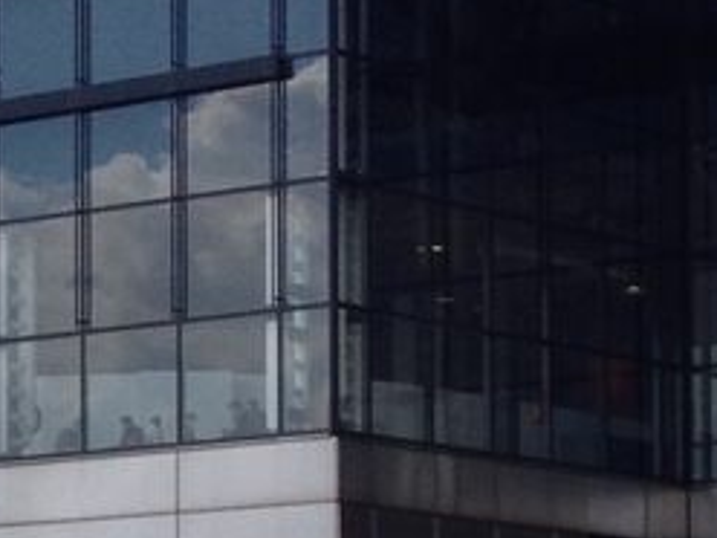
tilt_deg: +0.3
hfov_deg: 8.2
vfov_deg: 6.5
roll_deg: +0.0
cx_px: -818
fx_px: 4681
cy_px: 683
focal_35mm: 226
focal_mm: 4.28
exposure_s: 1/968
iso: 50
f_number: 2.4
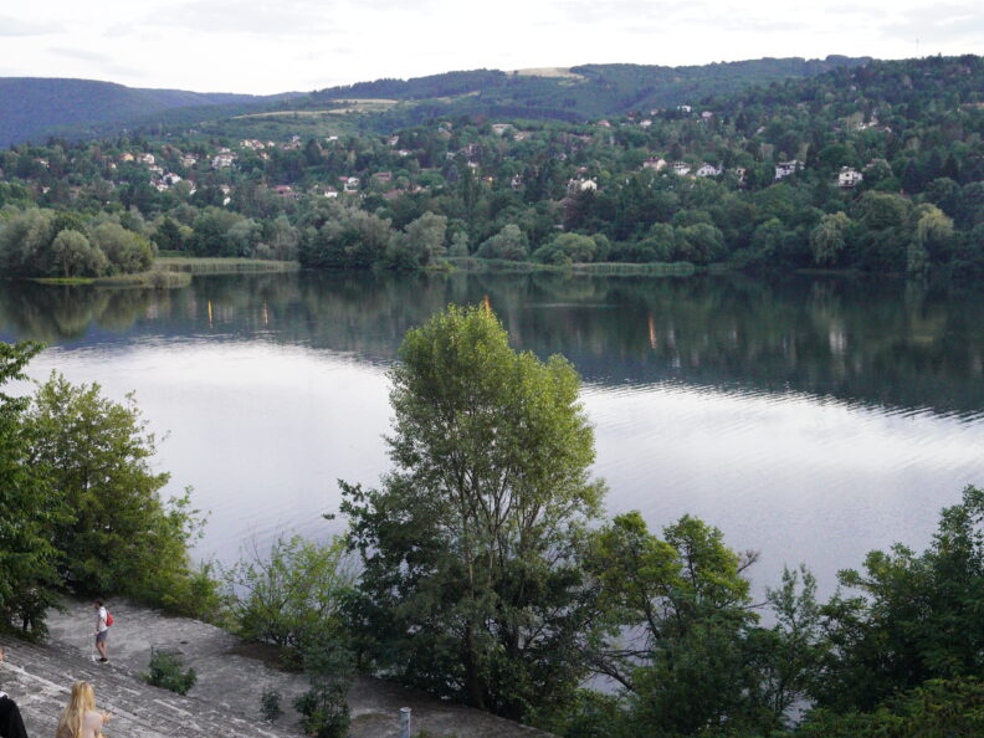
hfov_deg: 41.2
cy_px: 406
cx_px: 437
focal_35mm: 46
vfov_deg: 31.5
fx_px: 1308
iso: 8000
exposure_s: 1/350
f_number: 3.5
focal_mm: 37
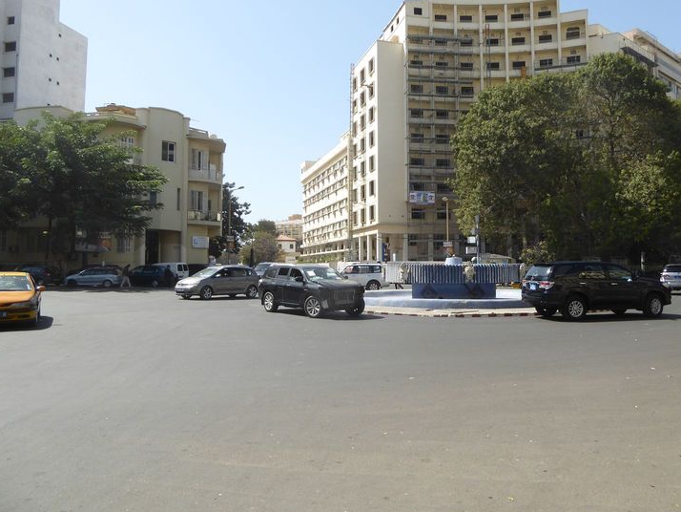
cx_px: 358
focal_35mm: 28
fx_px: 551
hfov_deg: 63.4
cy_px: 242
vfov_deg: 49.7
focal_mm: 4.3
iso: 80
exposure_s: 1/640
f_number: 3.3
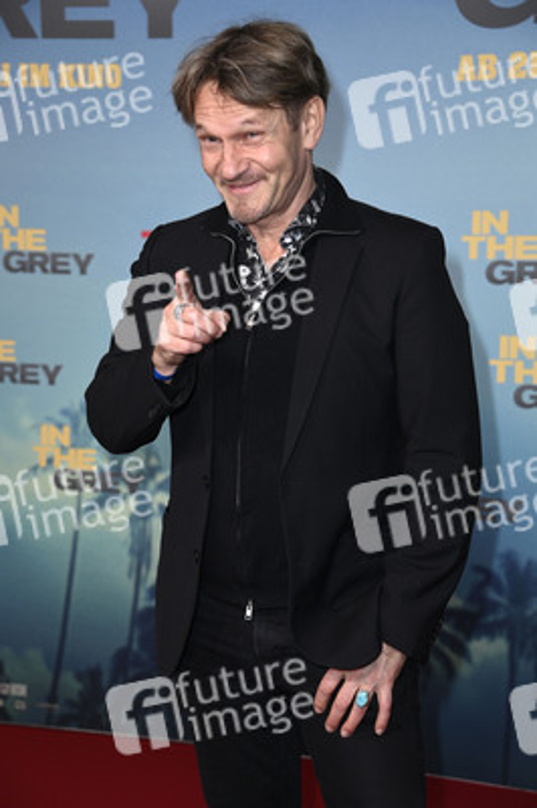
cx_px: 268
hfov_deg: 16.6
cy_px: 404
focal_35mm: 82
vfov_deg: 24.8
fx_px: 1838
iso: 1250
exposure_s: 1/250
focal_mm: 82
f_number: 5.6
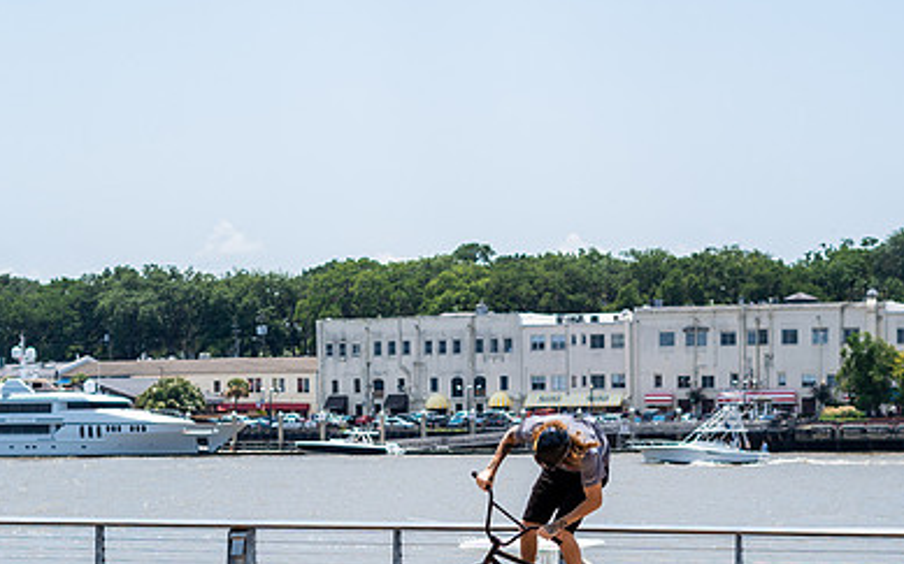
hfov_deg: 21.2
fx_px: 2414
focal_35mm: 98
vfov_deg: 13.2
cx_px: 408
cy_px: 487
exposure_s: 1/1600
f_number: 3.5
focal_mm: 50
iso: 125
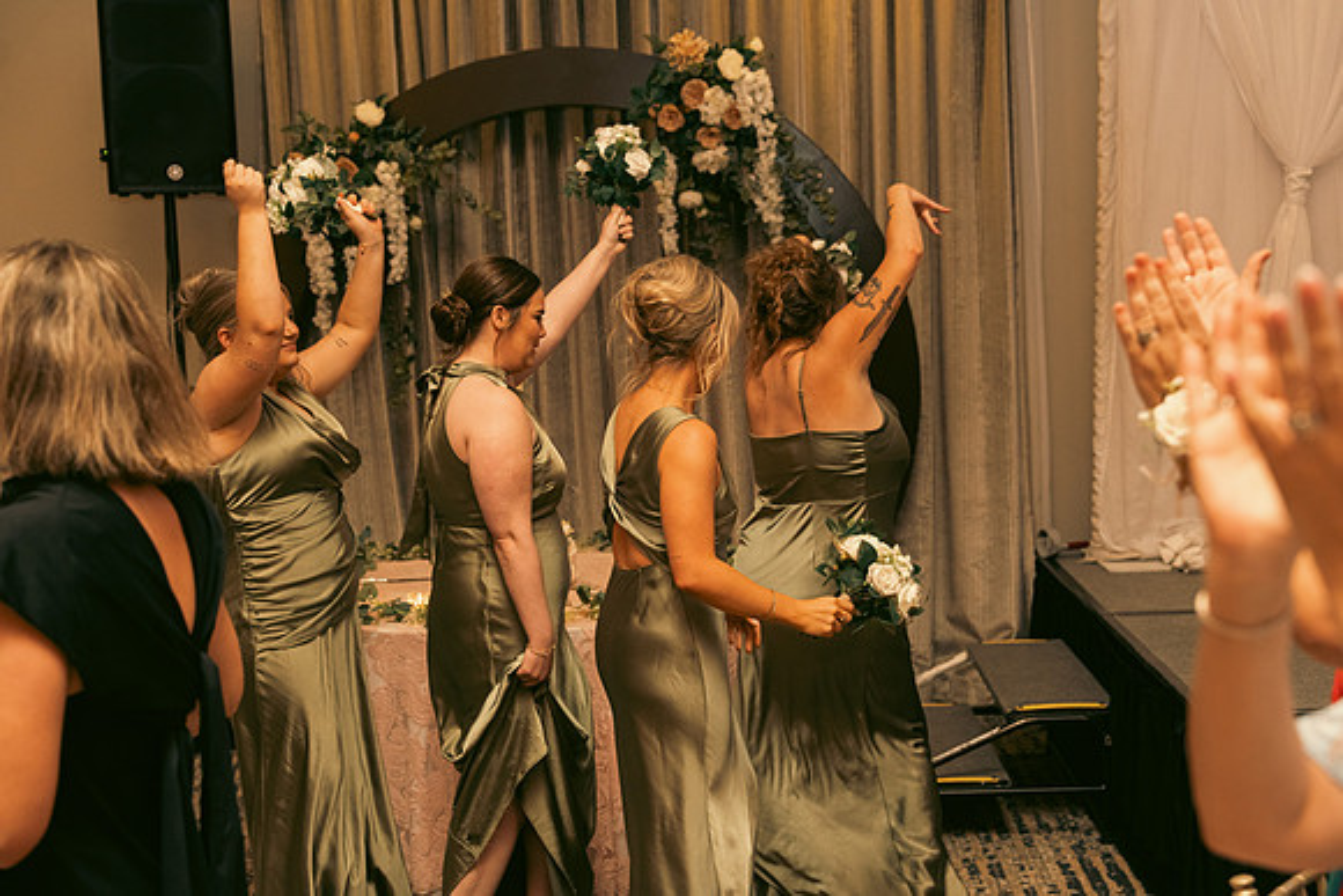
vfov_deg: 27.5
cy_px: 448
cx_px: 672
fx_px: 1828
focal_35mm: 49
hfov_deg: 40.3
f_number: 3.5
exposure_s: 1/160
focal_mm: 49
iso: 2500
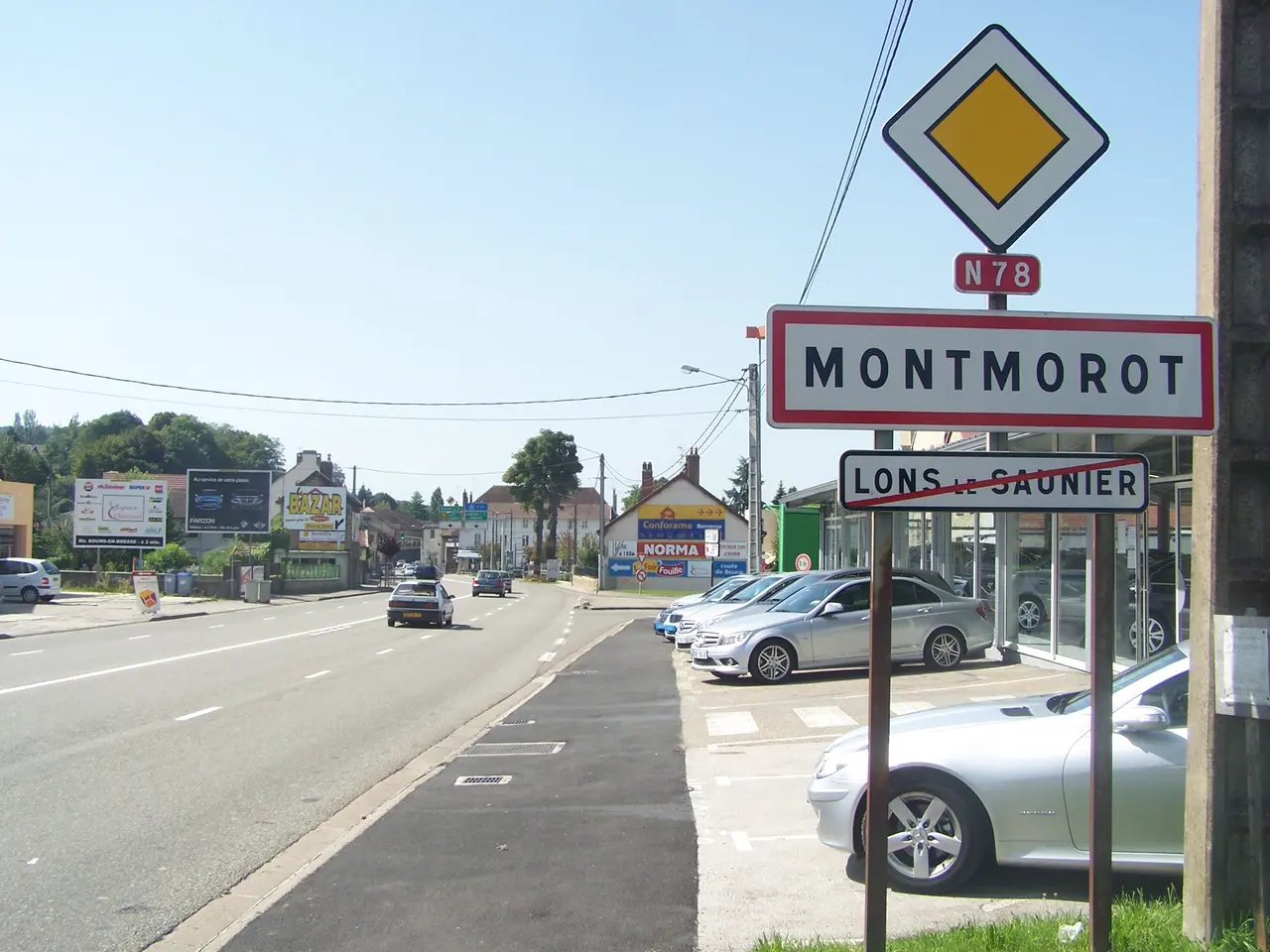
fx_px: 1394
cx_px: 635
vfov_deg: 37.7
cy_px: 476
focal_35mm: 38
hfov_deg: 49.0
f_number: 4
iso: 80
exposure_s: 1/500
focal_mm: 6.3
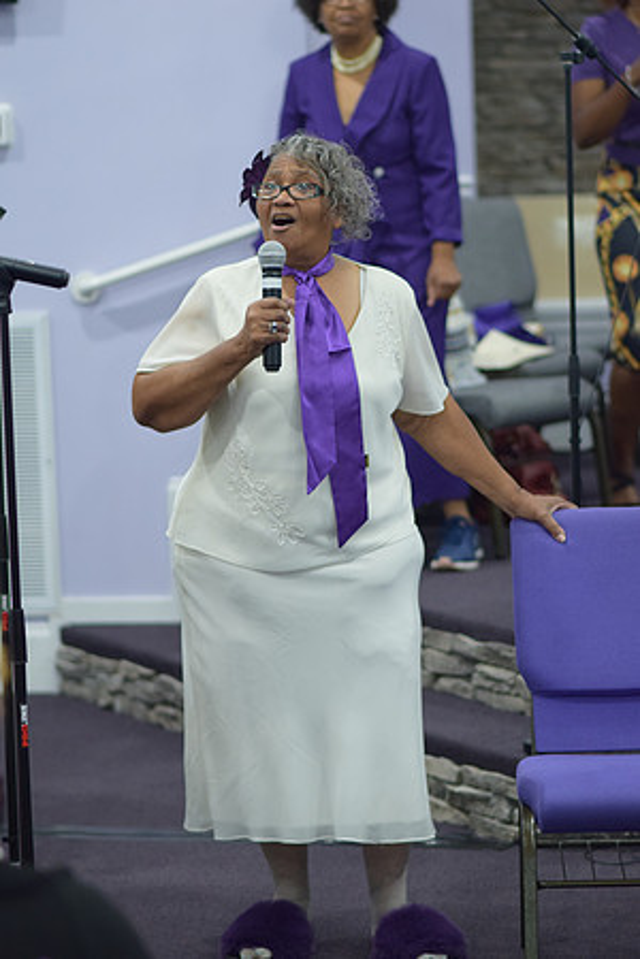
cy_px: 480
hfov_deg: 10.8
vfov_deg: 16.1
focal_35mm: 128
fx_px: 3400
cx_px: 320
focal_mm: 85
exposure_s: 1/200
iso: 1000
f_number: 2.2
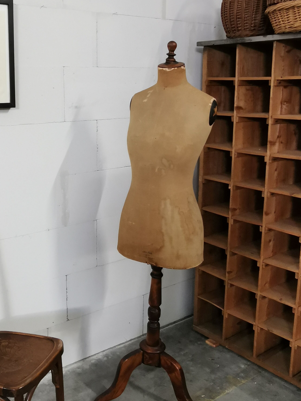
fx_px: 394
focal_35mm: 34
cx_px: 89
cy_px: 203
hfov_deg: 41.0
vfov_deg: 54.0
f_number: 2.2
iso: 400
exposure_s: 1/20
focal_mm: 2.26
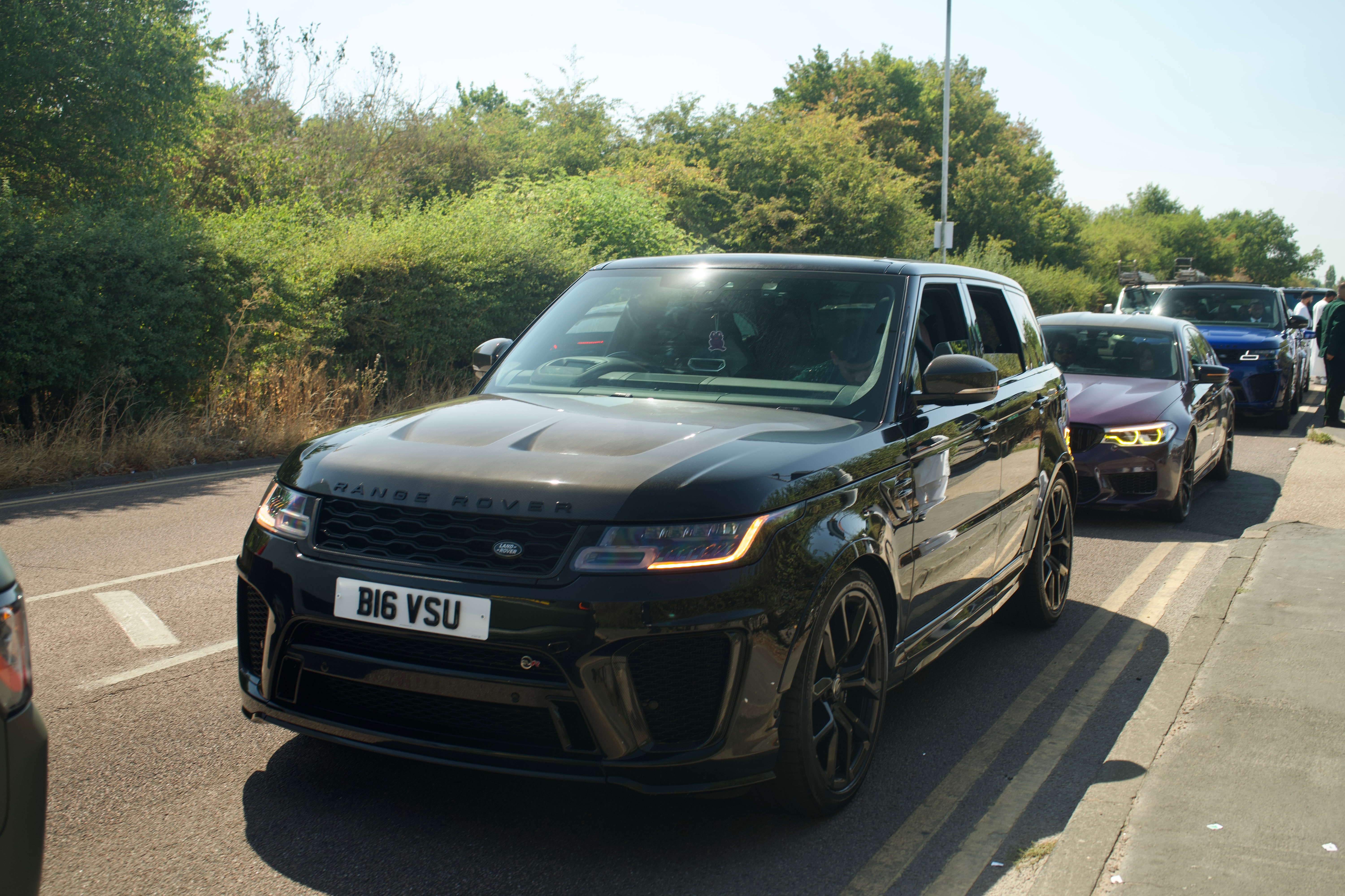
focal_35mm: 38
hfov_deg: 50.7
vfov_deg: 35.1
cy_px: 448
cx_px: 672
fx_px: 1420
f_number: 5.6
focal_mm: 38
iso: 100
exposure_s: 1/100
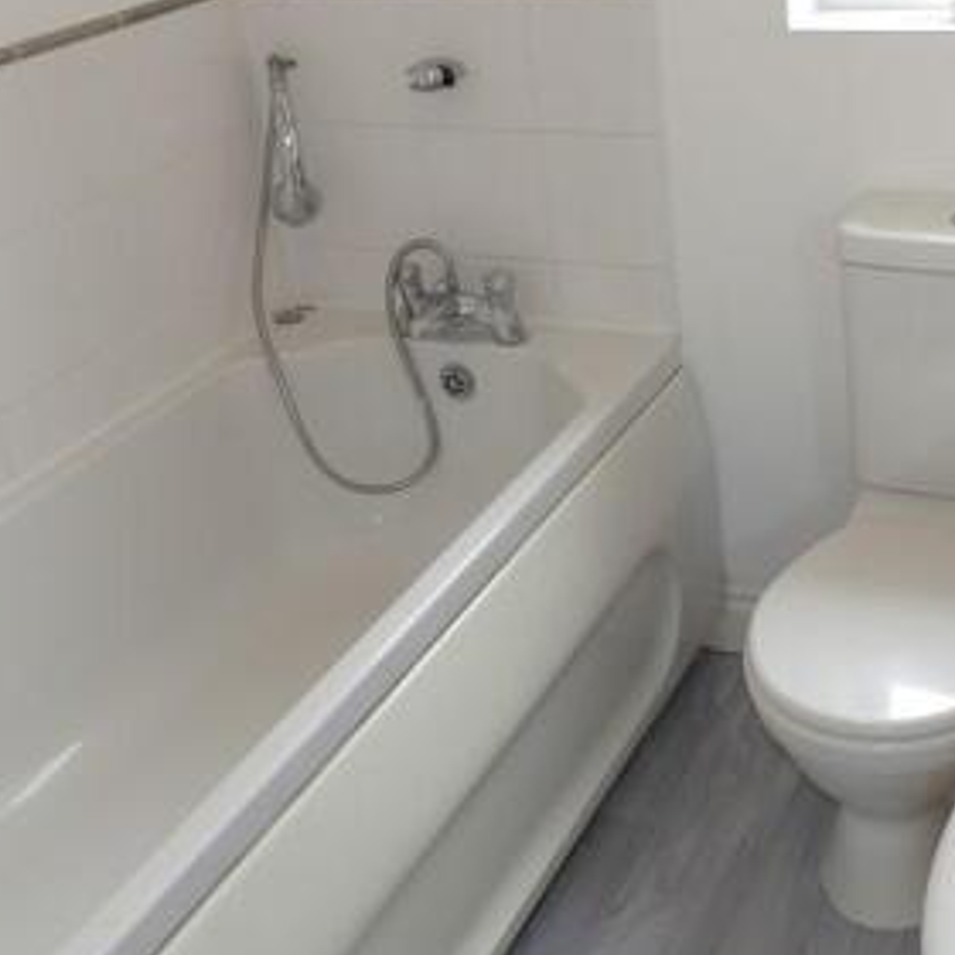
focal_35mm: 46
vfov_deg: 36.7
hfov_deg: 35.9
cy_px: 537
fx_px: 1436
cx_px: 721
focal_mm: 4.5
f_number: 2.8
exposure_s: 1/60
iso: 100
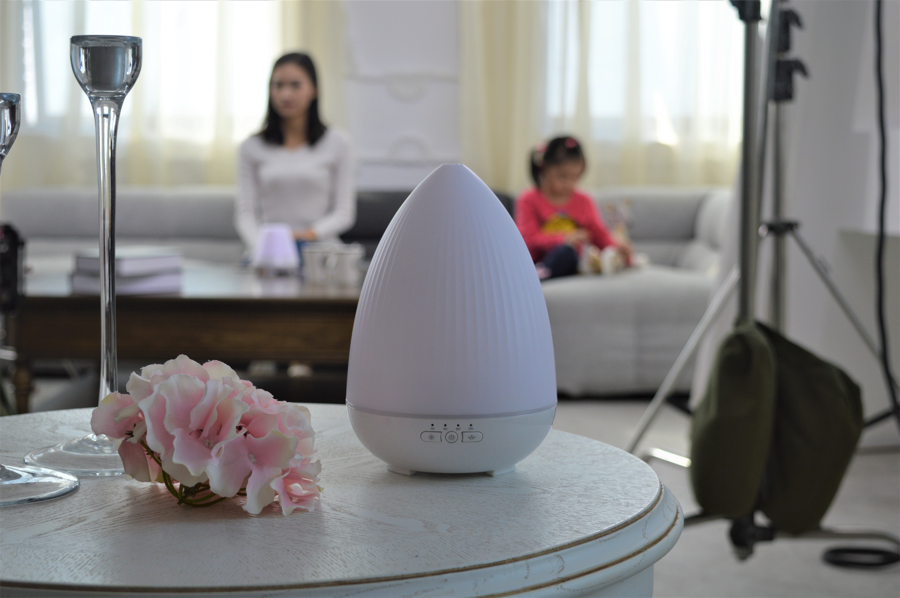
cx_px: 450
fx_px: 1686
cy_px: 299
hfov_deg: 29.9
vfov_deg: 20.1
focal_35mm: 68
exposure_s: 1/125
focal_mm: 45
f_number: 5.6
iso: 180
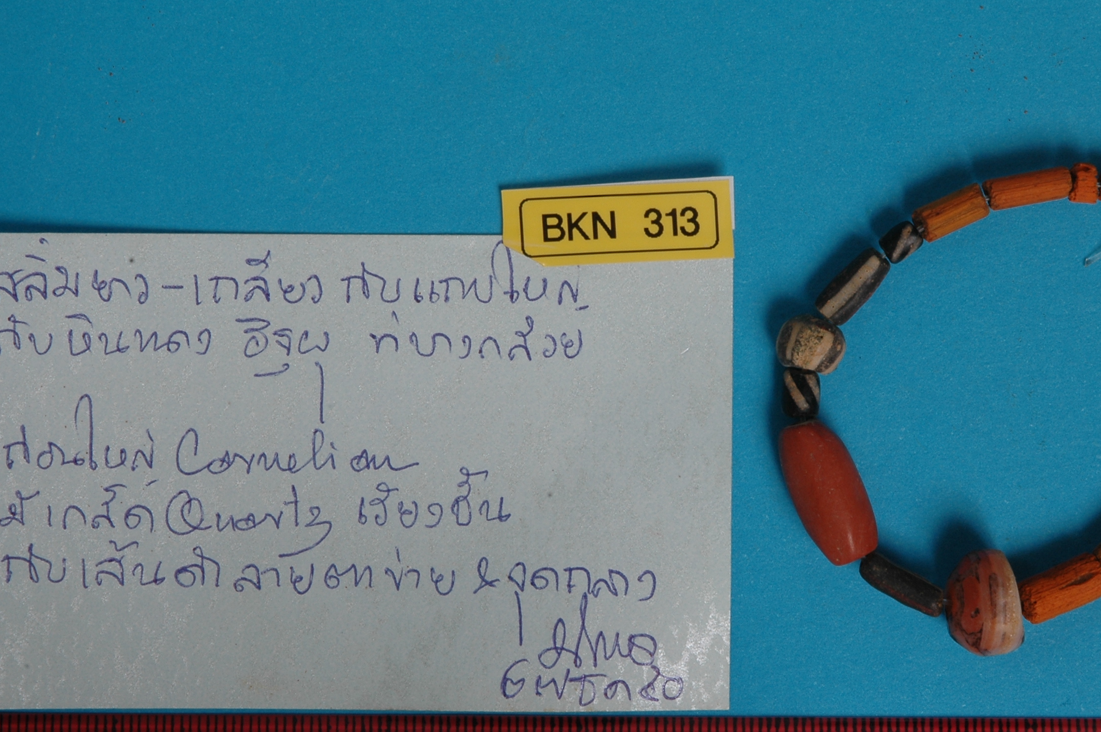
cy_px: 314
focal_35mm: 145
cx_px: 623
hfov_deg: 14.2
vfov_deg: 9.4
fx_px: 4430
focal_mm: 70
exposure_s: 1/10
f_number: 29
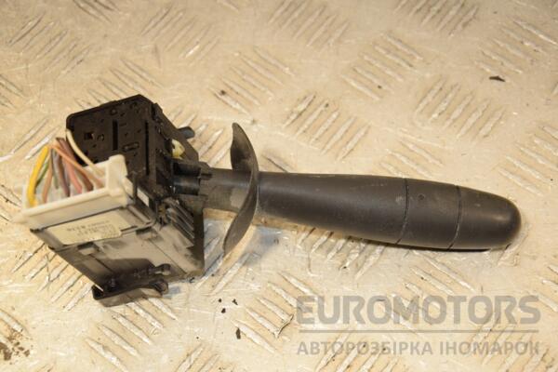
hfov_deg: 23.4
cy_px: 186
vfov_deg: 15.7
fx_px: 1348
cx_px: 279
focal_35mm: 87
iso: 800
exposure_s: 1/200
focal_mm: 58
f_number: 6.3
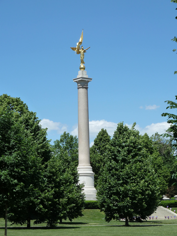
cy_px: 118
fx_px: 654
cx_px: 88
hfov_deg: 15.4
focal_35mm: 96
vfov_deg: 20.4
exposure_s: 1/500
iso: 125
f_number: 5
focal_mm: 15.8
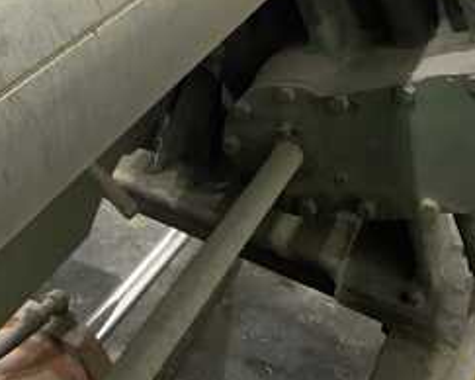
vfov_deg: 20.9
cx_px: 45
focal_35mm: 70
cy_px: -20
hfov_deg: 26.2
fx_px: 983
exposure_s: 1/40
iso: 250
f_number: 1.8
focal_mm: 3
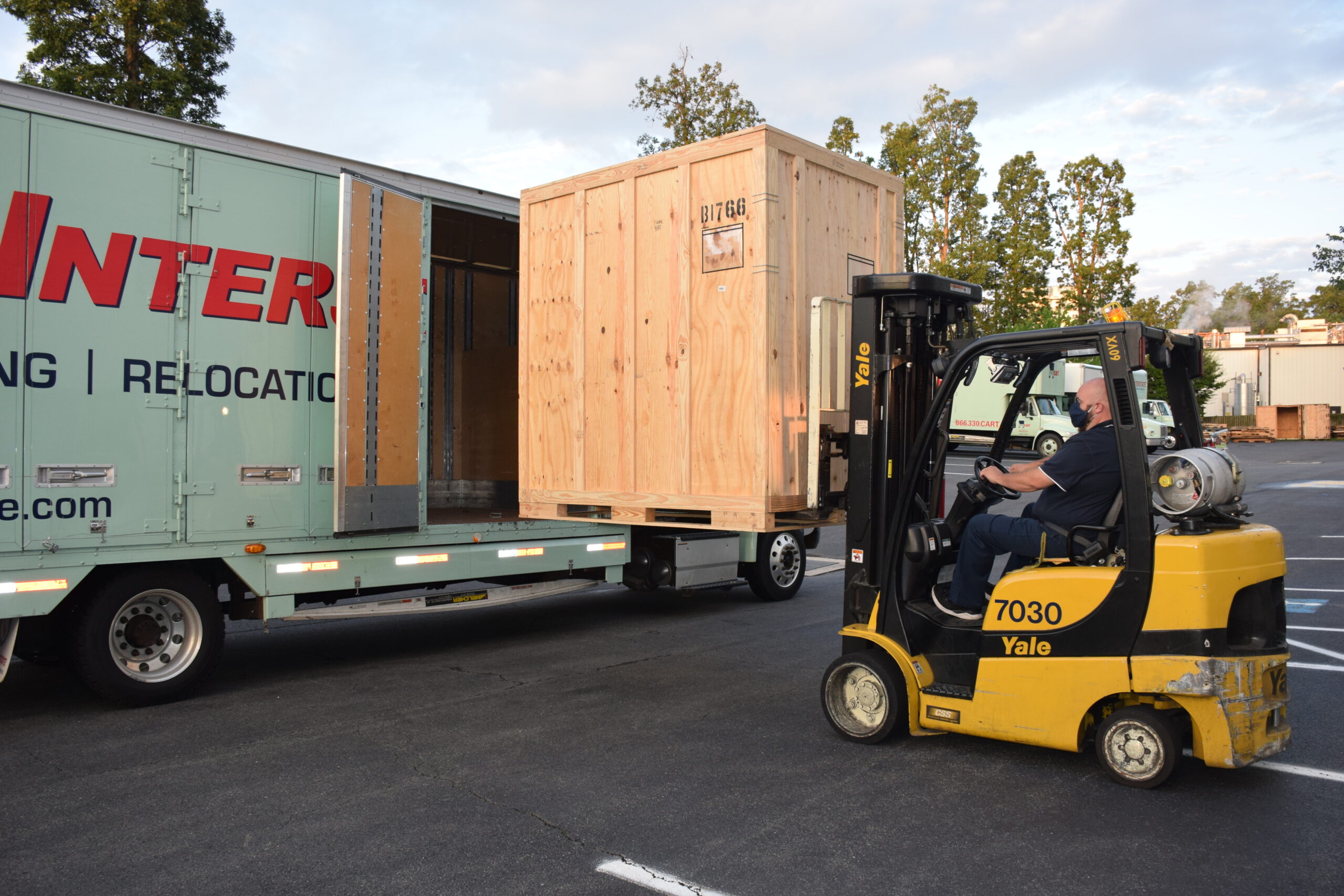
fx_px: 1008
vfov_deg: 47.9
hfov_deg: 67.4
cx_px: 672
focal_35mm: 27
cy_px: 448
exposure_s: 1/125
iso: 450
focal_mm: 18
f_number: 5.6
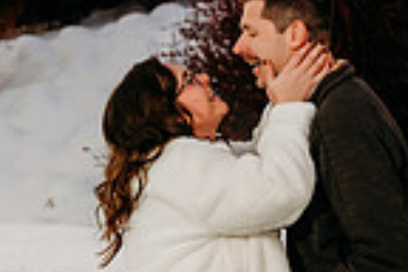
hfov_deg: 9.8
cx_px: 224
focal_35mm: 209
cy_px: 313
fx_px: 2368
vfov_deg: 6.5
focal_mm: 52
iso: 1000
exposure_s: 1/200
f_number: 4.5
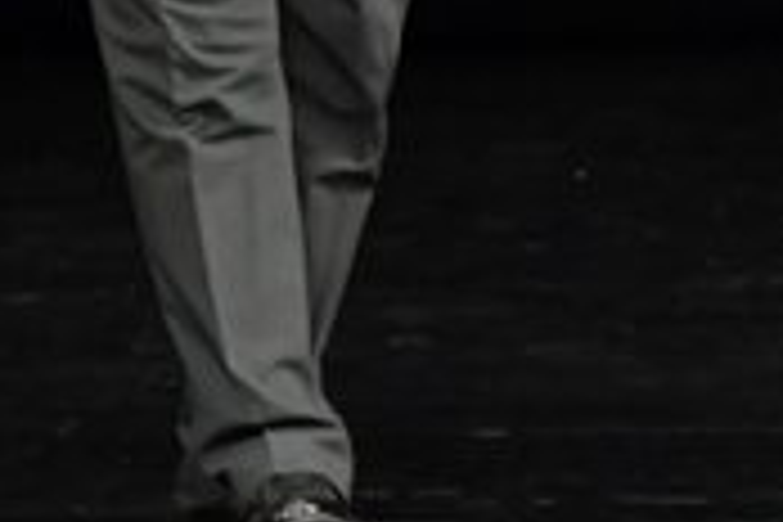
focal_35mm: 1267
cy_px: -140
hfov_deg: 1.6
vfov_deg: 1.1
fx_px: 27555
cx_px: 1622
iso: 3200
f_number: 5.6
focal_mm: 190
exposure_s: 1/400
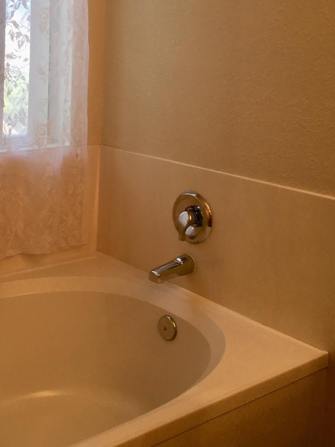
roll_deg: -2.0
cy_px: 126
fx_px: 684
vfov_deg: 35.6
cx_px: 81
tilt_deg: -7.7
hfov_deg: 27.1
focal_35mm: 53
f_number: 2.2
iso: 32
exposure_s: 1/60
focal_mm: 4.15
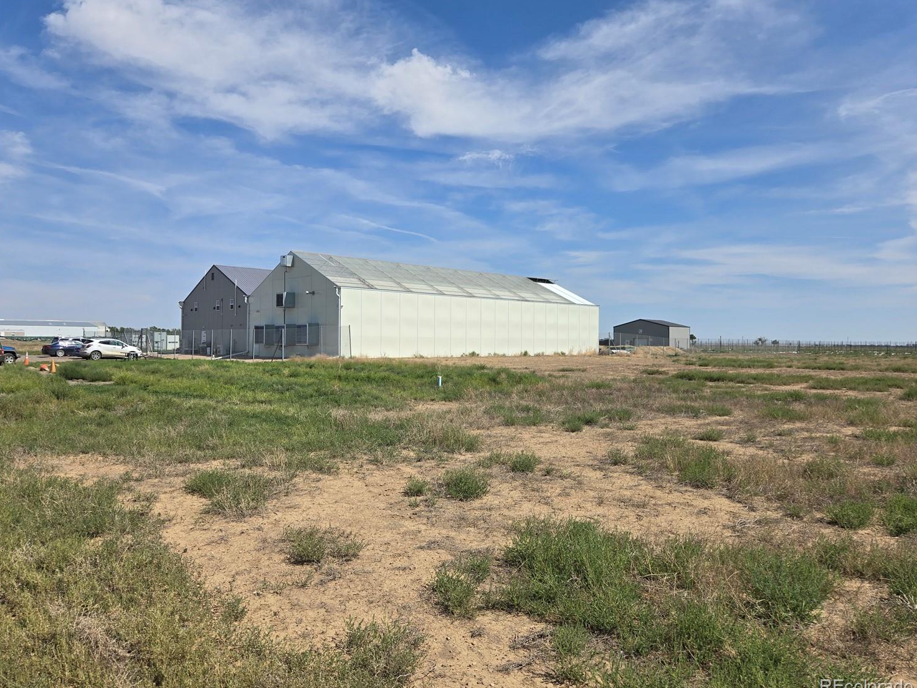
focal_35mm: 25
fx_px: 662
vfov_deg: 54.9
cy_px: 325
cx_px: 422
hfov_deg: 69.3
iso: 25
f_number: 1.8
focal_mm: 5.4
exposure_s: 1/3001
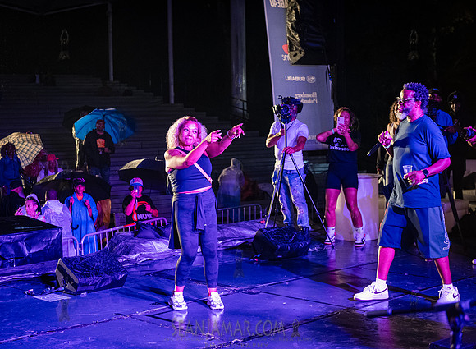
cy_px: 167
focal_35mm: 64
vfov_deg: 22.5
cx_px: 203
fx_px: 879
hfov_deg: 30.3
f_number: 3.5
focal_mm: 58
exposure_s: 1/250
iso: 8000
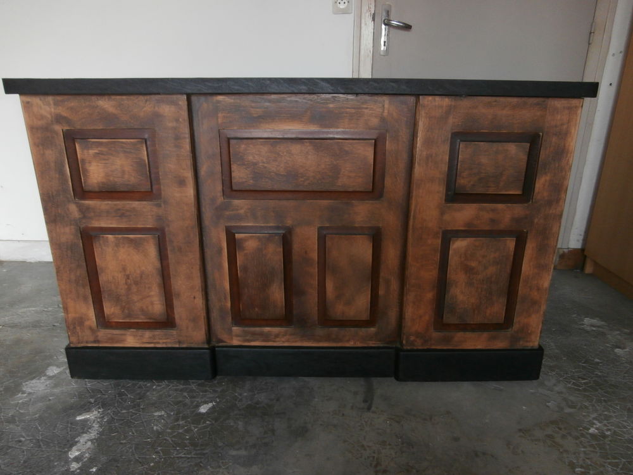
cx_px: 316
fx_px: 439
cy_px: 238
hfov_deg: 71.6
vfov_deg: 56.8
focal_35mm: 24
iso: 200
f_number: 3
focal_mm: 4.2
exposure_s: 1/30
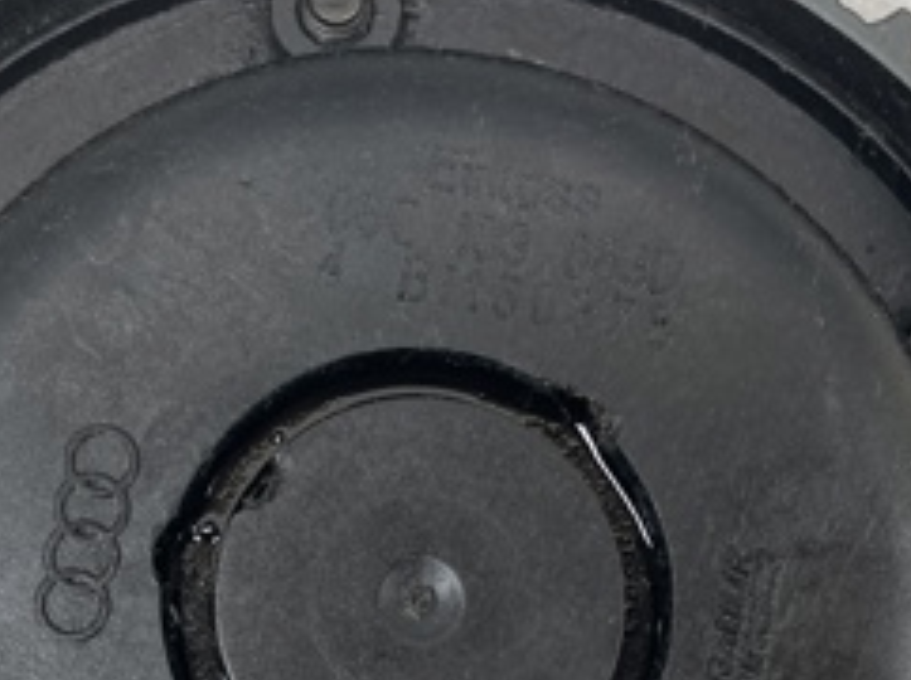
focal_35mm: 69
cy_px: 621
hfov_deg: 28.2
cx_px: 412
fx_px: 1813
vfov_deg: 20.8
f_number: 1.6
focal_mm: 4.2
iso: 32
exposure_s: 1/170
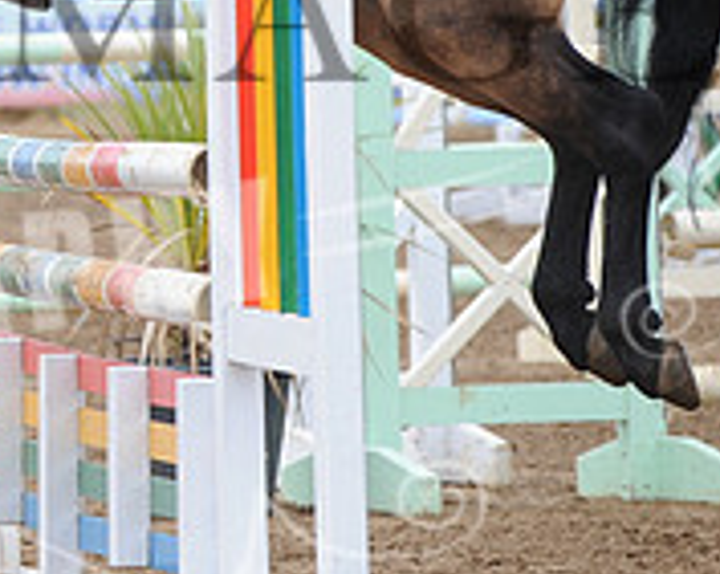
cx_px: -216
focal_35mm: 570
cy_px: -33
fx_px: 12126
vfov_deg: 2.7
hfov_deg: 3.4
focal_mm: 185
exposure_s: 1/1250
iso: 1000
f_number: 5.6
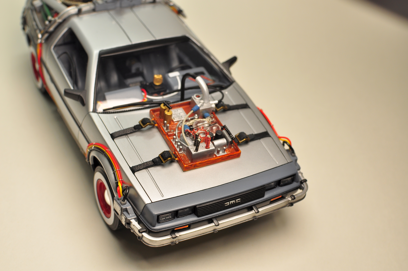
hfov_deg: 37.9
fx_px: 594
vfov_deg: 25.7
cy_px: 136
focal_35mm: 52
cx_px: 204
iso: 200
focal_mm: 35
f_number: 7.1
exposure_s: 1/125
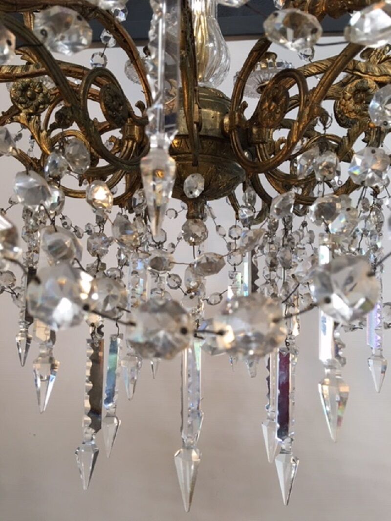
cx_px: 196
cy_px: 260
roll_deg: -1.8
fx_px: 437
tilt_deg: +7.0
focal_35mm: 29
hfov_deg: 48.2
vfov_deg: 61.6
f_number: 2.2
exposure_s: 1/33
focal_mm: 4.15
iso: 32
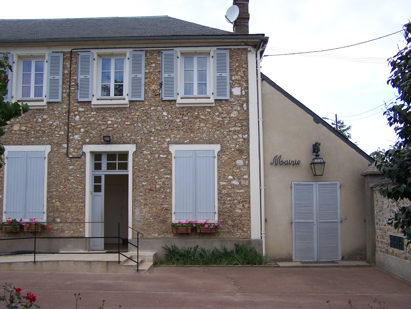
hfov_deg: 49.0
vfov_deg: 37.7
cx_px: 206
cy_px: 154
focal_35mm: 38
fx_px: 451
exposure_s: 1/500
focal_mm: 6.3
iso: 80
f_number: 2.8
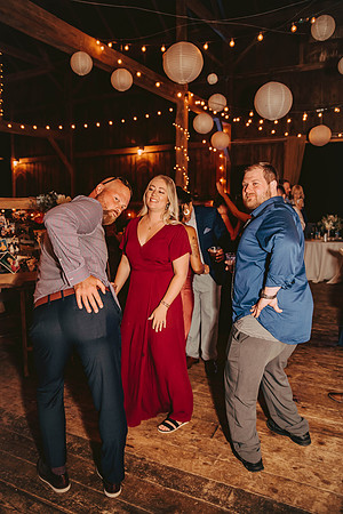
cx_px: 172
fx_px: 400
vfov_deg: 65.5
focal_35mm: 28
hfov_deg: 46.4
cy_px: 257
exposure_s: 1/160
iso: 1000
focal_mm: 28
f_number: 2.8
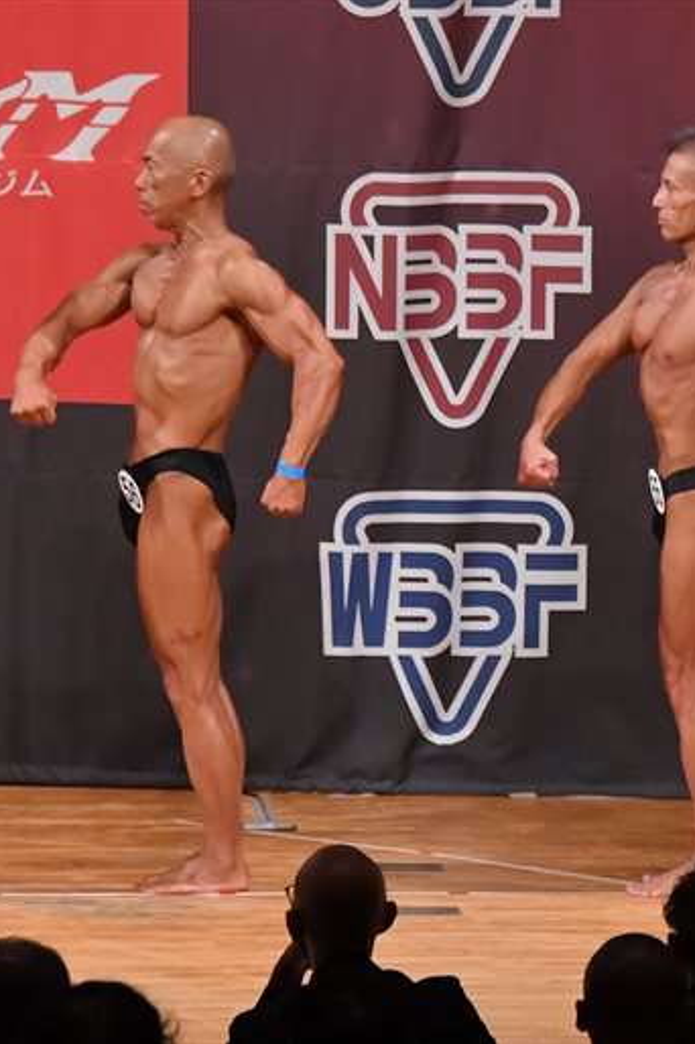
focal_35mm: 362
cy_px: 522
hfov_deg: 3.8
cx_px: 649
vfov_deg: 5.7
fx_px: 10496
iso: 9000
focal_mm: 160
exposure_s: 1/400
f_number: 5.6
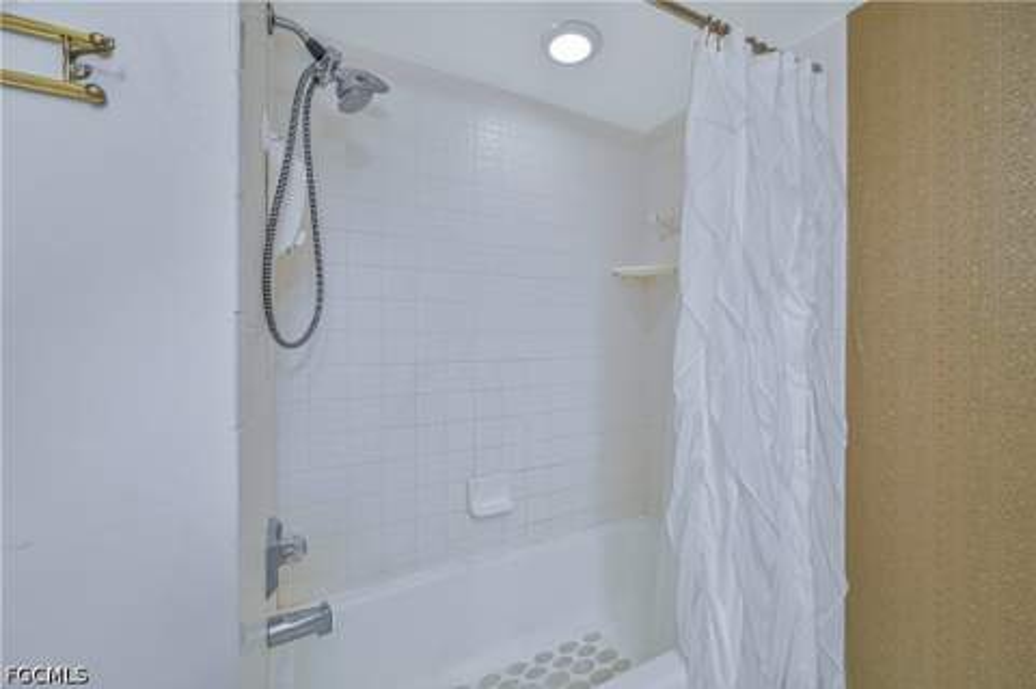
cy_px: 344
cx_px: 518
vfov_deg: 81.1
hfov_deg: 104.3
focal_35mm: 14
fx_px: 402
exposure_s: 1/160
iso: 800
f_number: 6.3
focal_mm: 14
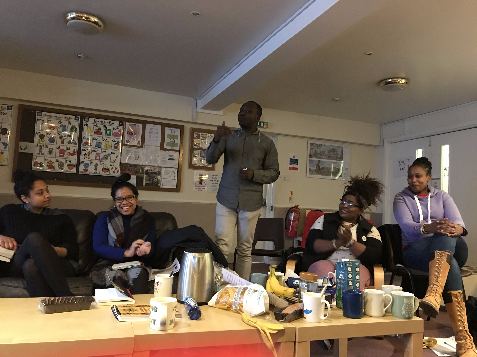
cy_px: 178
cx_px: 238
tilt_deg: +4.9
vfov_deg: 49.7
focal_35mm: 28
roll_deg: -3.4
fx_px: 386
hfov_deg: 63.4
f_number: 1.8
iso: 100
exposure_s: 1/6
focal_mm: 3.99
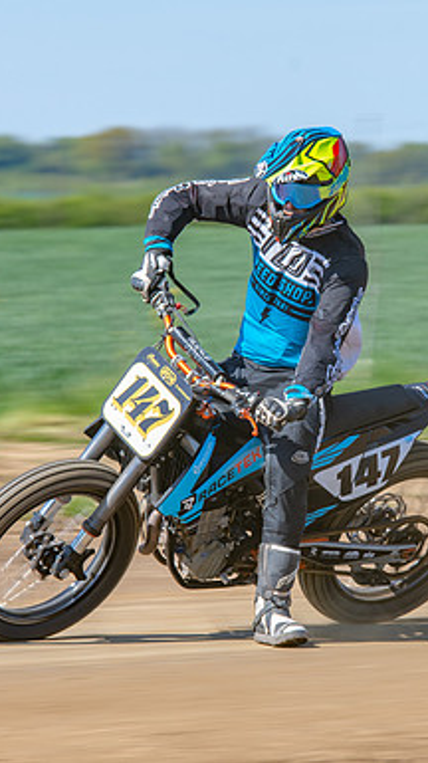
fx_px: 9582
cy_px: 382
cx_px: 329
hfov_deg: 2.6
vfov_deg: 4.6
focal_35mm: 474
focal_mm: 200
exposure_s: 1/160
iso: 200
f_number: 8
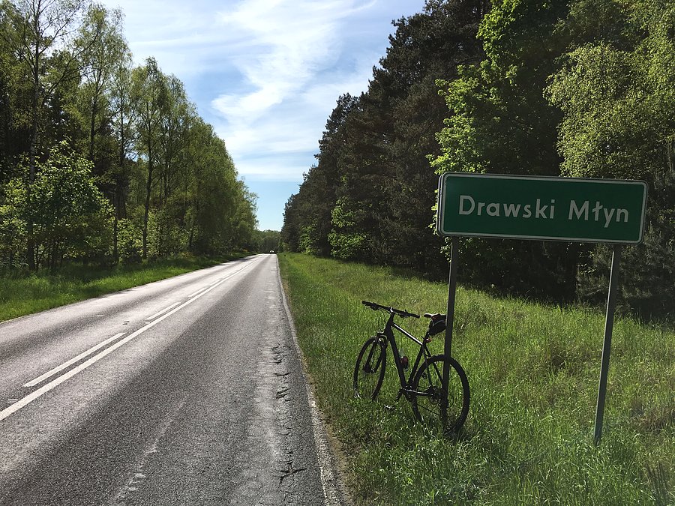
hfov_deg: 61.7
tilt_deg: -0.5
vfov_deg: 48.2
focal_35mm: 29
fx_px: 565
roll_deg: -1.5
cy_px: 253
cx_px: 338
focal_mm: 4.15
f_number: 2.2
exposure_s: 1/2653
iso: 25
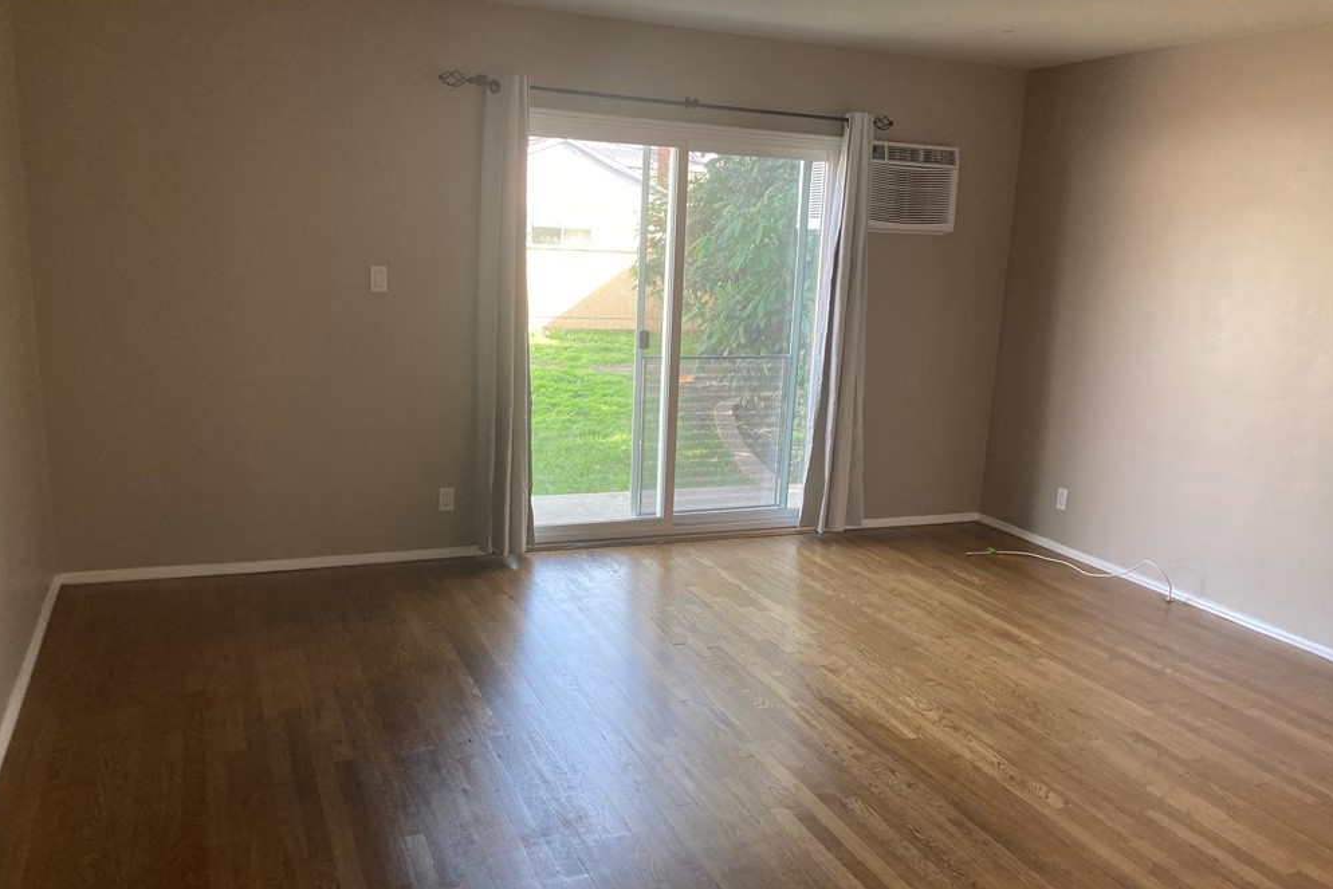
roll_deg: -3.9
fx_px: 1111
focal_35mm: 30
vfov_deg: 43.5
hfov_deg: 61.9
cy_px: 504
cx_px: 675
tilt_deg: -11.9
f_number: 1.8
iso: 80
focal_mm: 3.99
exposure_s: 1/77
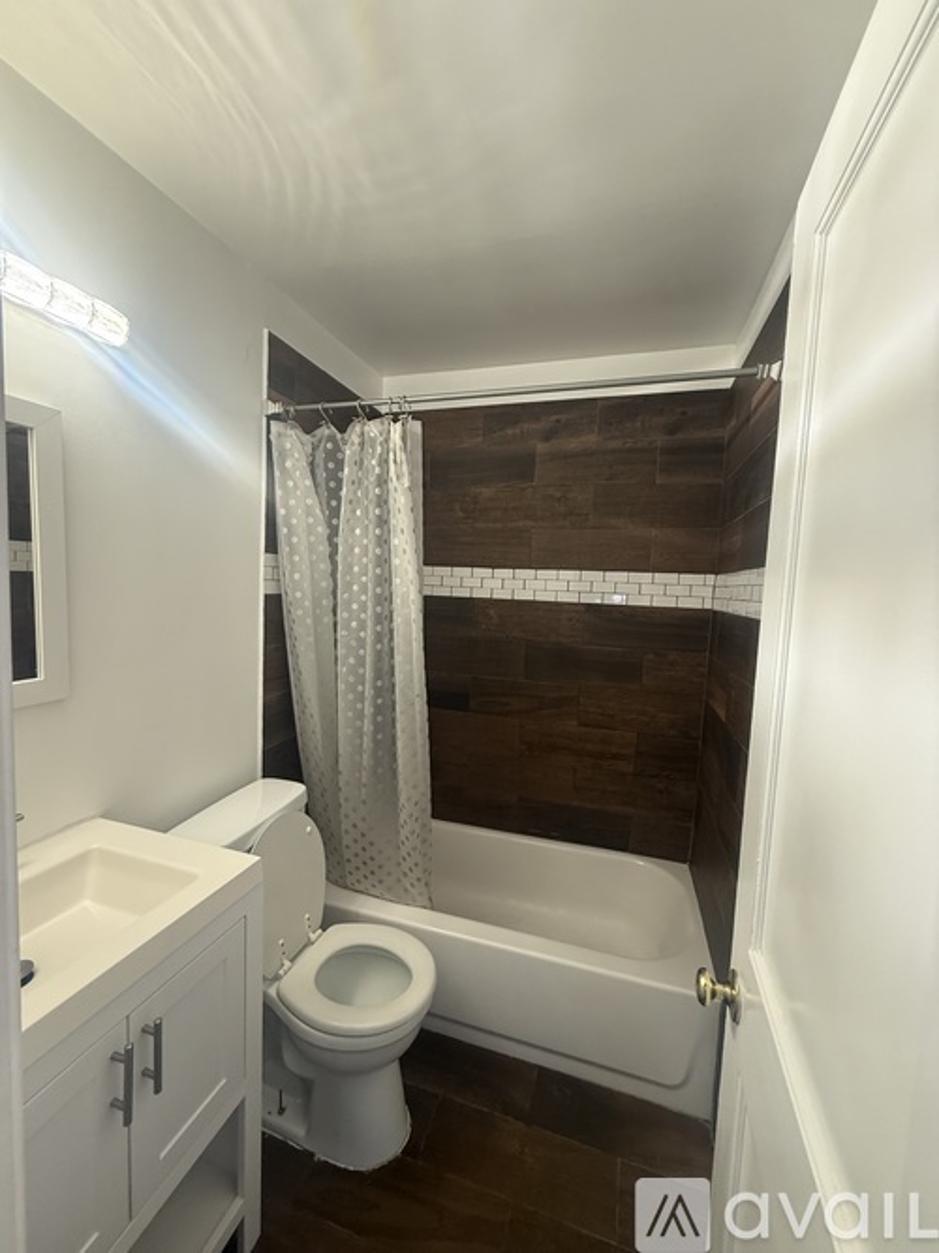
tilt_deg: -3.7
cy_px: 626
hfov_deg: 85.7
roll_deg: -2.5
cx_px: 470
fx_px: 507
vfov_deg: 102.1
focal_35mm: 14
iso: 250
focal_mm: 2.22
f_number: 2.2
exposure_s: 1/60
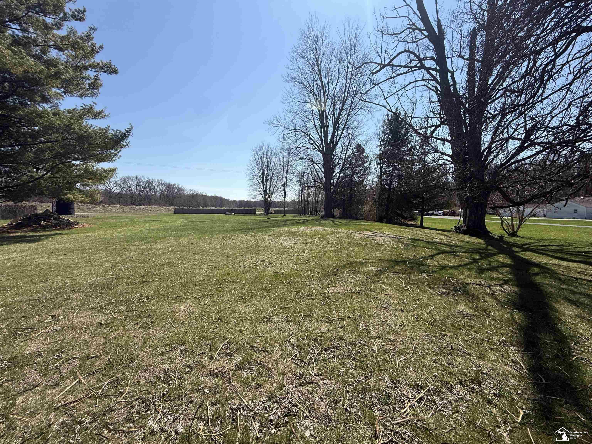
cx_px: 296
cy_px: 222
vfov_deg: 85.7
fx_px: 239
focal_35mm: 14
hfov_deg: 102.1
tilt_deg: -3.5
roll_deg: -0.1
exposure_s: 1/2092
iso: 50
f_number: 2.2
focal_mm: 2.22
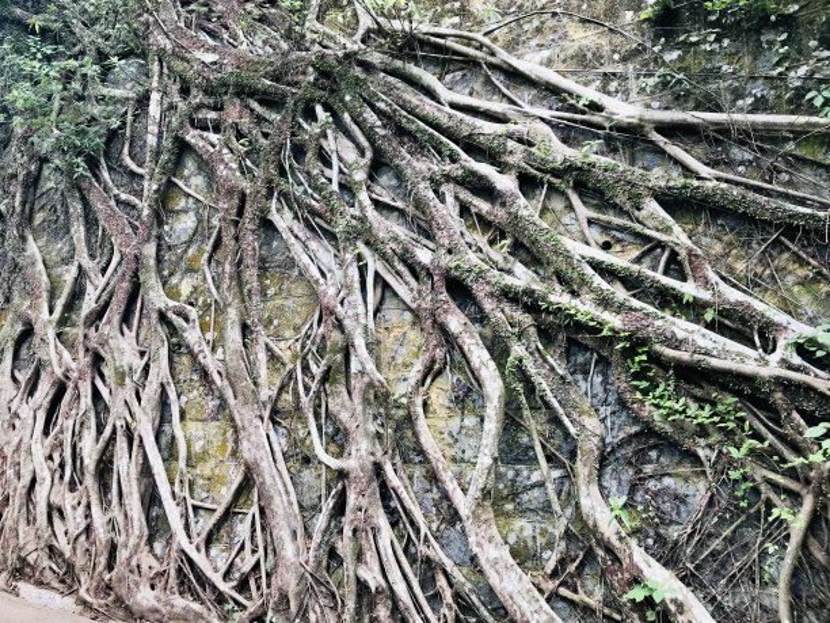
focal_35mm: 28
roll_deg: +1.3
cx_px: 415
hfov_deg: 63.4
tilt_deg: +11.8
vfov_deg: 49.7
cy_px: 312
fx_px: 671
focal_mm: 3.99
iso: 20
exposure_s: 1/111
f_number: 1.8
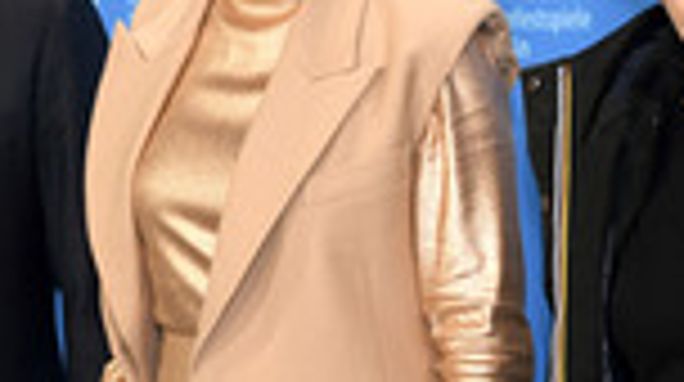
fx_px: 3948
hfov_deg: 9.9
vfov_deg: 5.5
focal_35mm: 218
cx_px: 322
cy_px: 270
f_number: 2.8
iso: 800
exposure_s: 1/400
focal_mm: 70
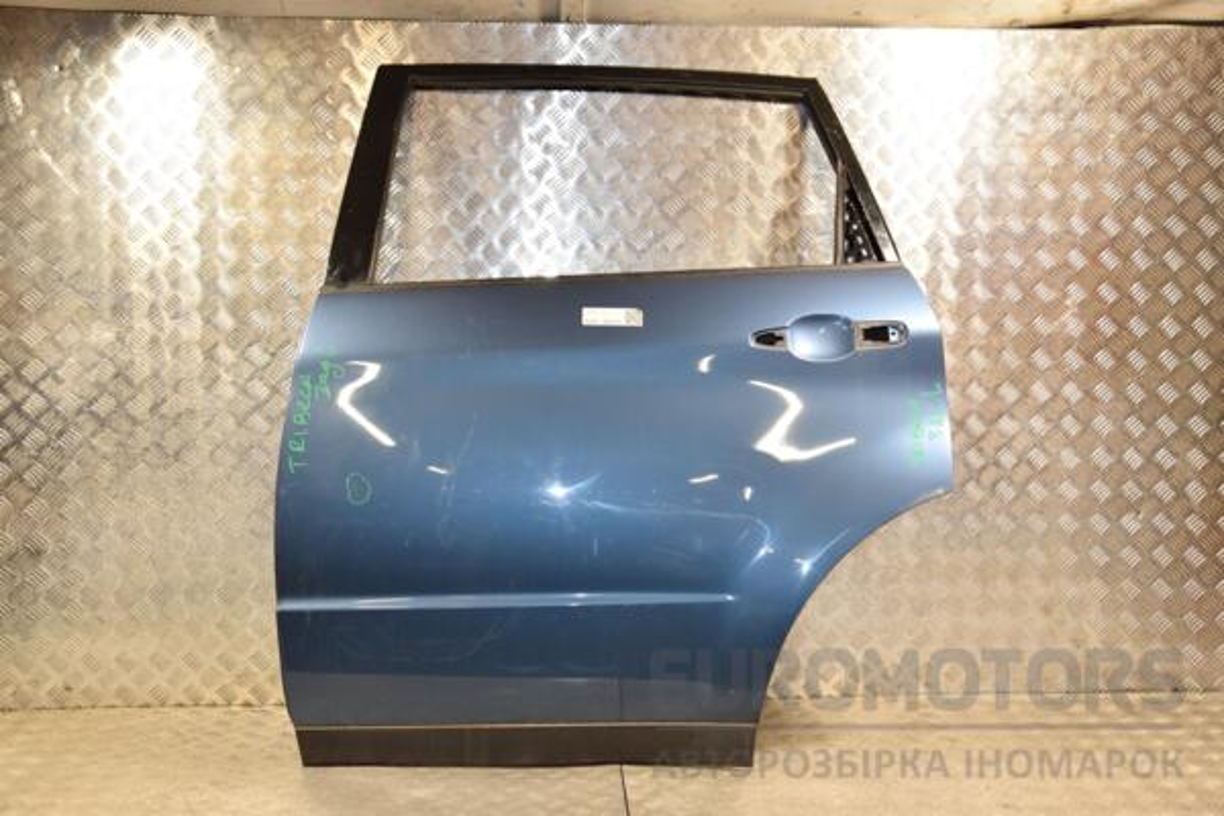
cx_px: 612
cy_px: 408
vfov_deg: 34.2
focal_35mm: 39
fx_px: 1326
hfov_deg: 49.6
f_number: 5
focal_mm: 26
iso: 800
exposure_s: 1/125
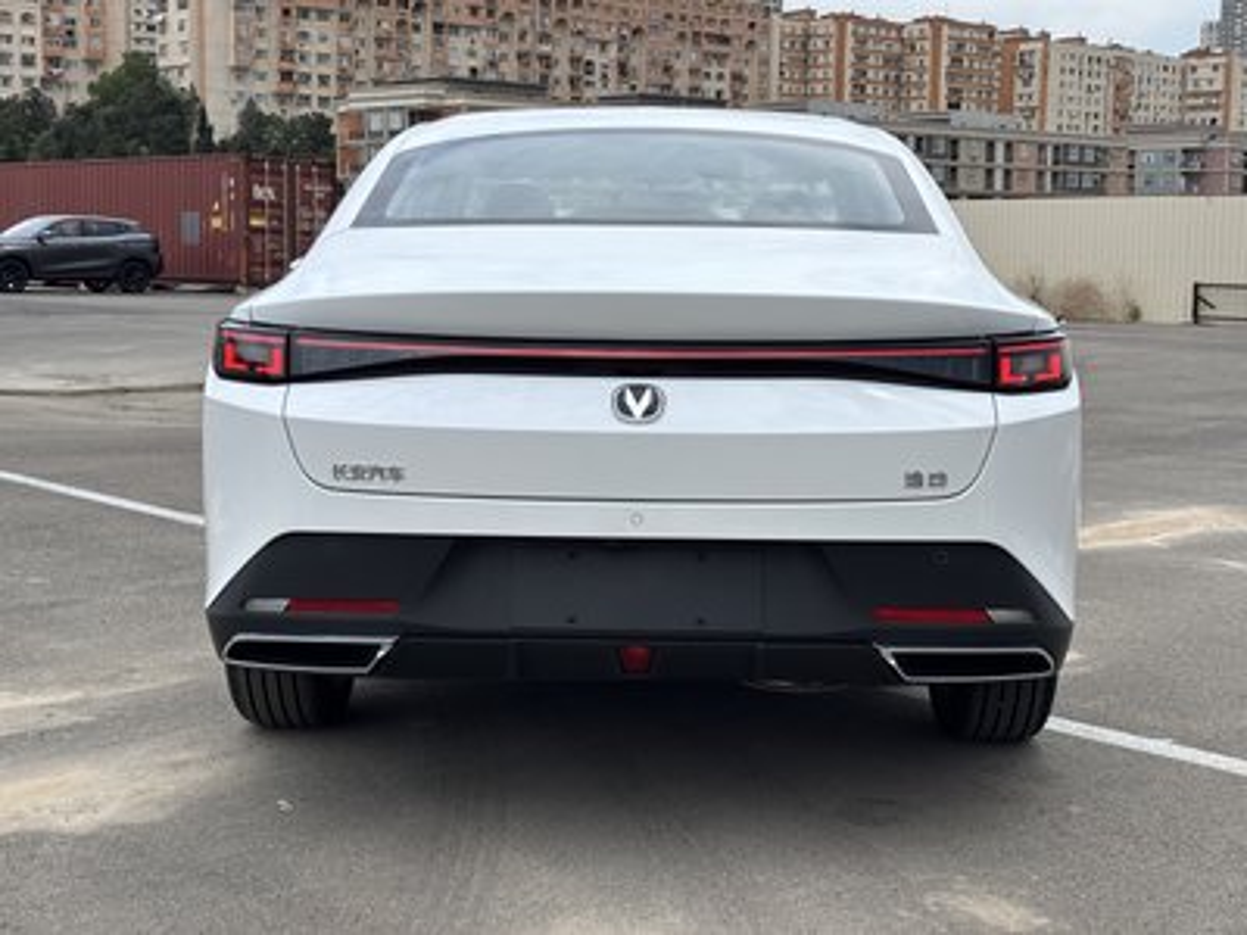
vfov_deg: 28.0
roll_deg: -1.5
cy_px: 468
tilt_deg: -6.8
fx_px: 1873
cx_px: 624
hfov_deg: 36.8
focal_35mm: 52
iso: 40
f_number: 1.6
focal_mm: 5.96
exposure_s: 1/2778
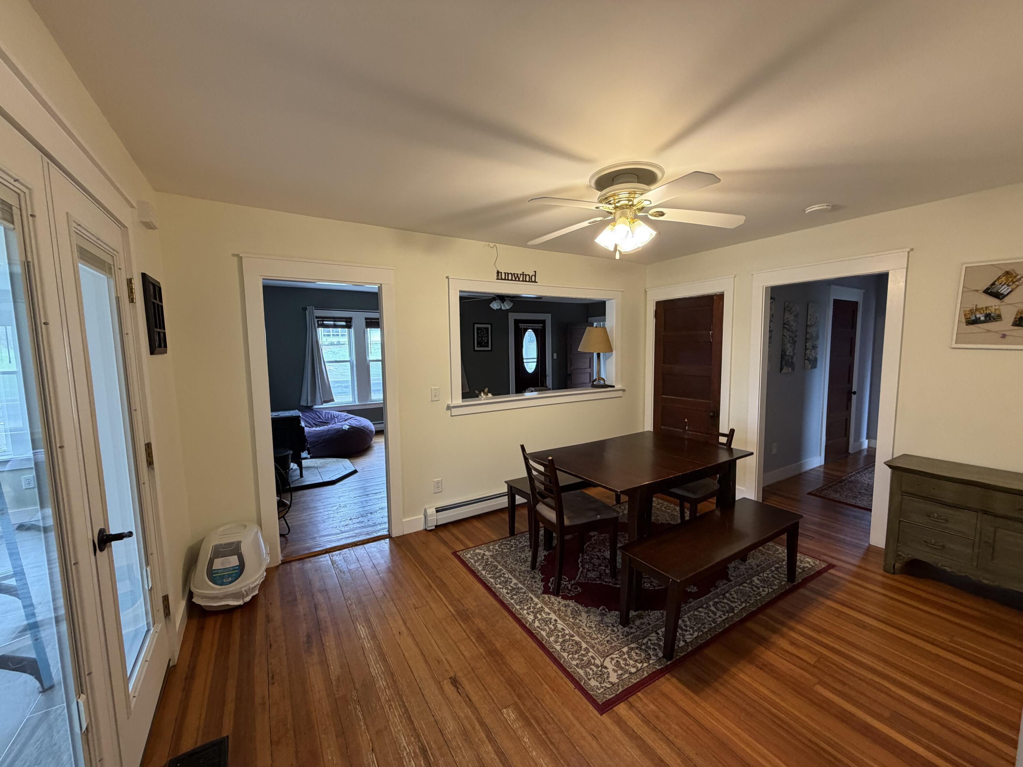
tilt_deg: -5.2
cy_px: 384
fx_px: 414
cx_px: 512
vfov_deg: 85.7
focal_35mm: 14
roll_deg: +1.0
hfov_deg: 102.1
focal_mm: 2.22
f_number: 2.2
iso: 200
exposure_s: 1/60
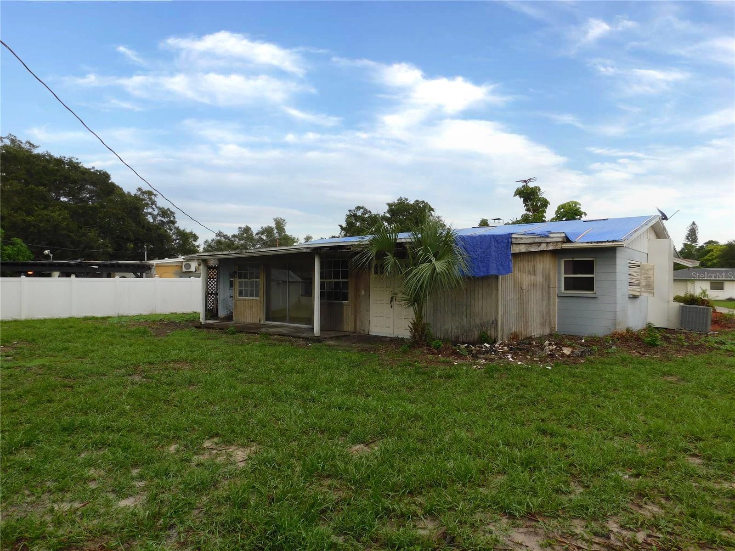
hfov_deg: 73.9
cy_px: 276
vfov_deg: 58.9
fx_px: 488
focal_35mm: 23
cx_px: 368
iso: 125
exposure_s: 1/200
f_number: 3
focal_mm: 4
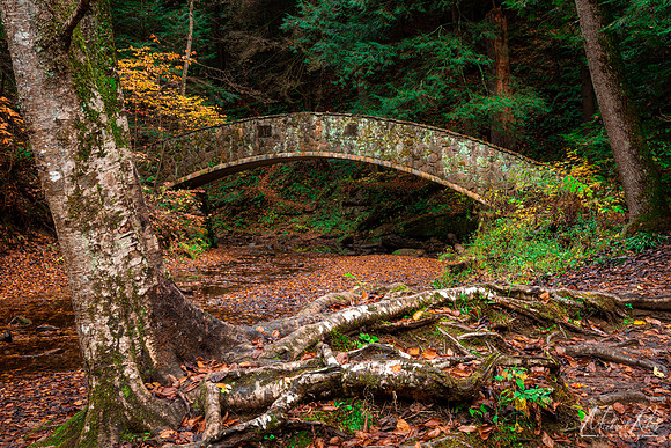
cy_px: 224
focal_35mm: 46
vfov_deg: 29.3
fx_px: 858
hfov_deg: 42.7
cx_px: 336
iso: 100
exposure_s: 1/1.43
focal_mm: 46
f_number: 13
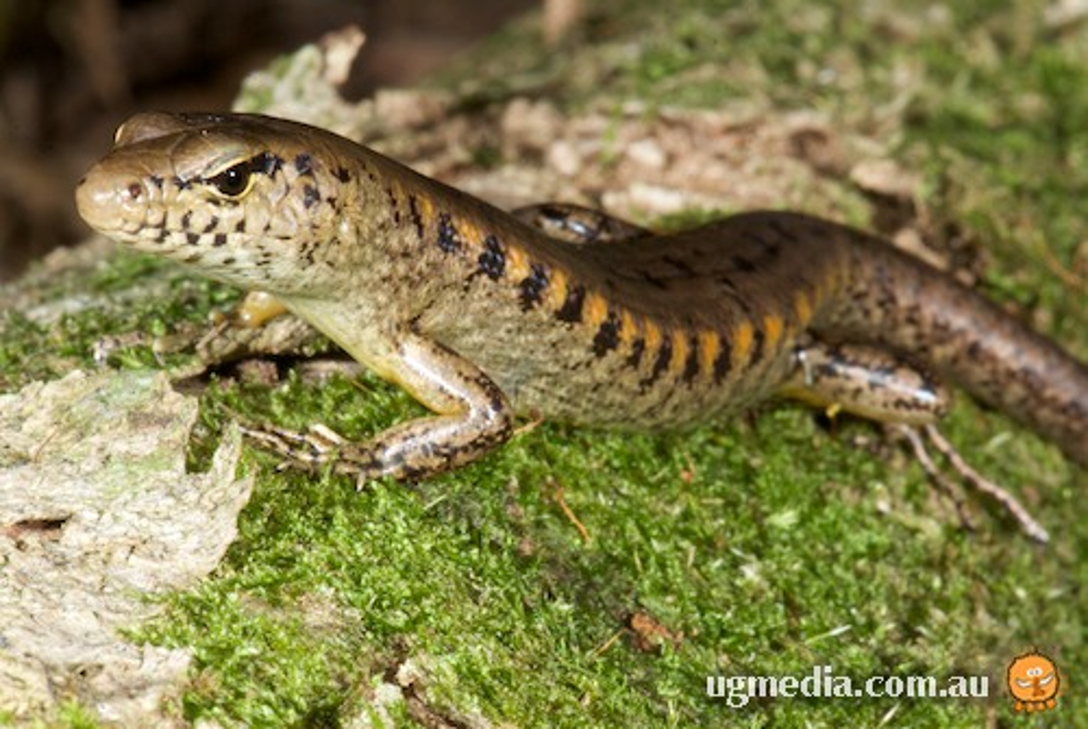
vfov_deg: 8.7
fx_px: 4767
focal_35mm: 158
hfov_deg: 13.0
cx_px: 544
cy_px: 364
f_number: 36
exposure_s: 1/100
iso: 100
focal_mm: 105
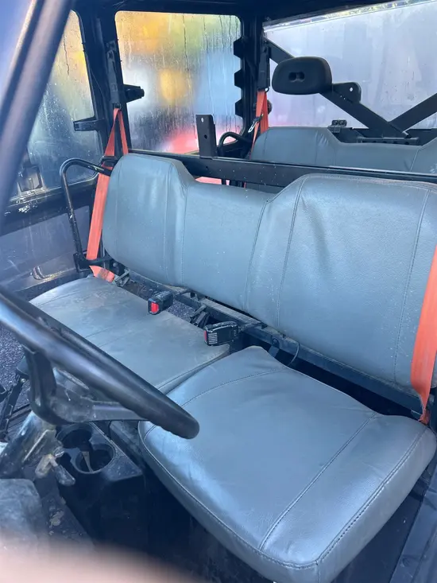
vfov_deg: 67.3
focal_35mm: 26
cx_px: 218
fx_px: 438
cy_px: 292
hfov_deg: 53.1
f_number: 1.5
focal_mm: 5.7
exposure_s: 1/121
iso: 50
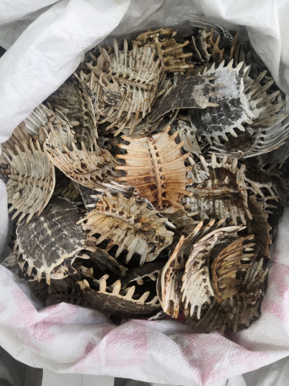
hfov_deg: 51.3
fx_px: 301
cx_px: 144
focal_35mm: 27
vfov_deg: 65.3
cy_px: 193
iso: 200
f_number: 1.8
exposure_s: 1/50
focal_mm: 3.95
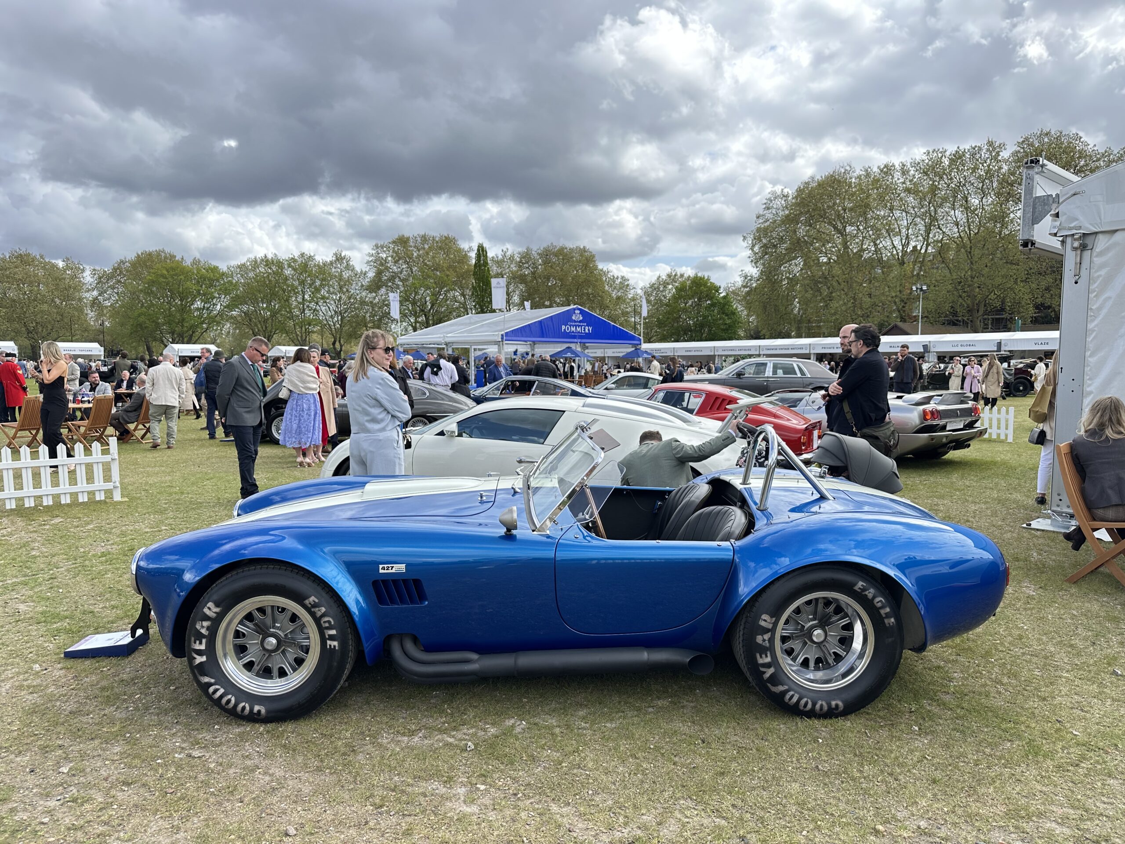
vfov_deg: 56.8
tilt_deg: -3.7
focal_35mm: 24
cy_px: 422
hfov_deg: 71.6
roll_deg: +0.6
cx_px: 562
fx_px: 780
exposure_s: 1/1473
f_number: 1.78
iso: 80
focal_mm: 6.86
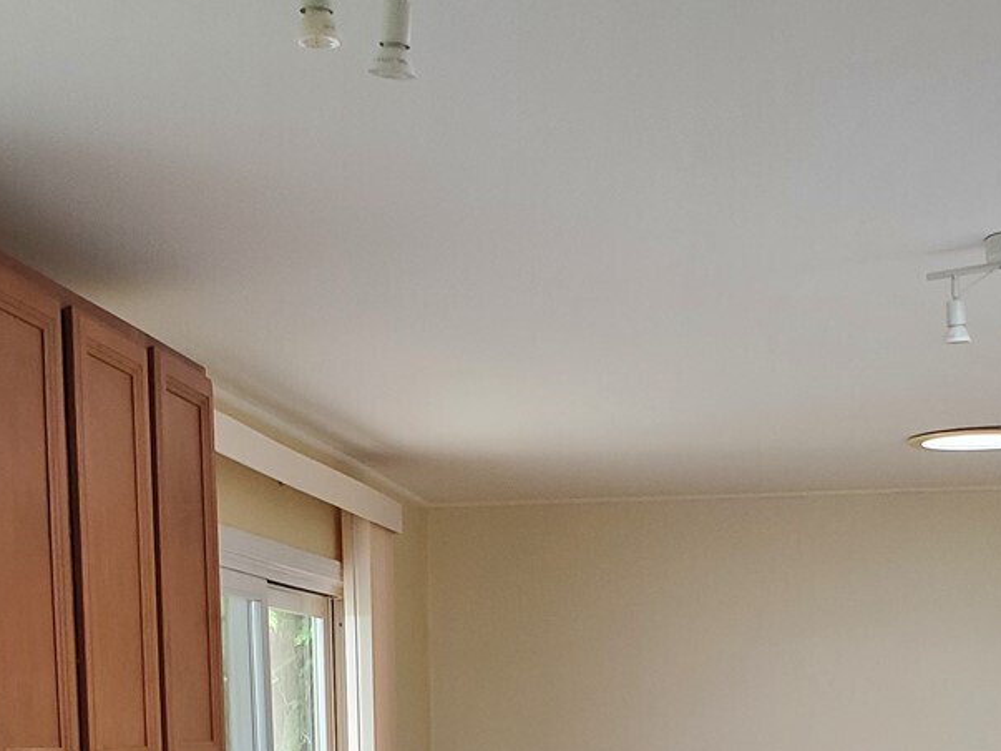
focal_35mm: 69
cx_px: 516
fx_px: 1995
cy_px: 970
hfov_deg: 28.2
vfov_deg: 19.6
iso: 200
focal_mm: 4.3
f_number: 2.4
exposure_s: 1/100
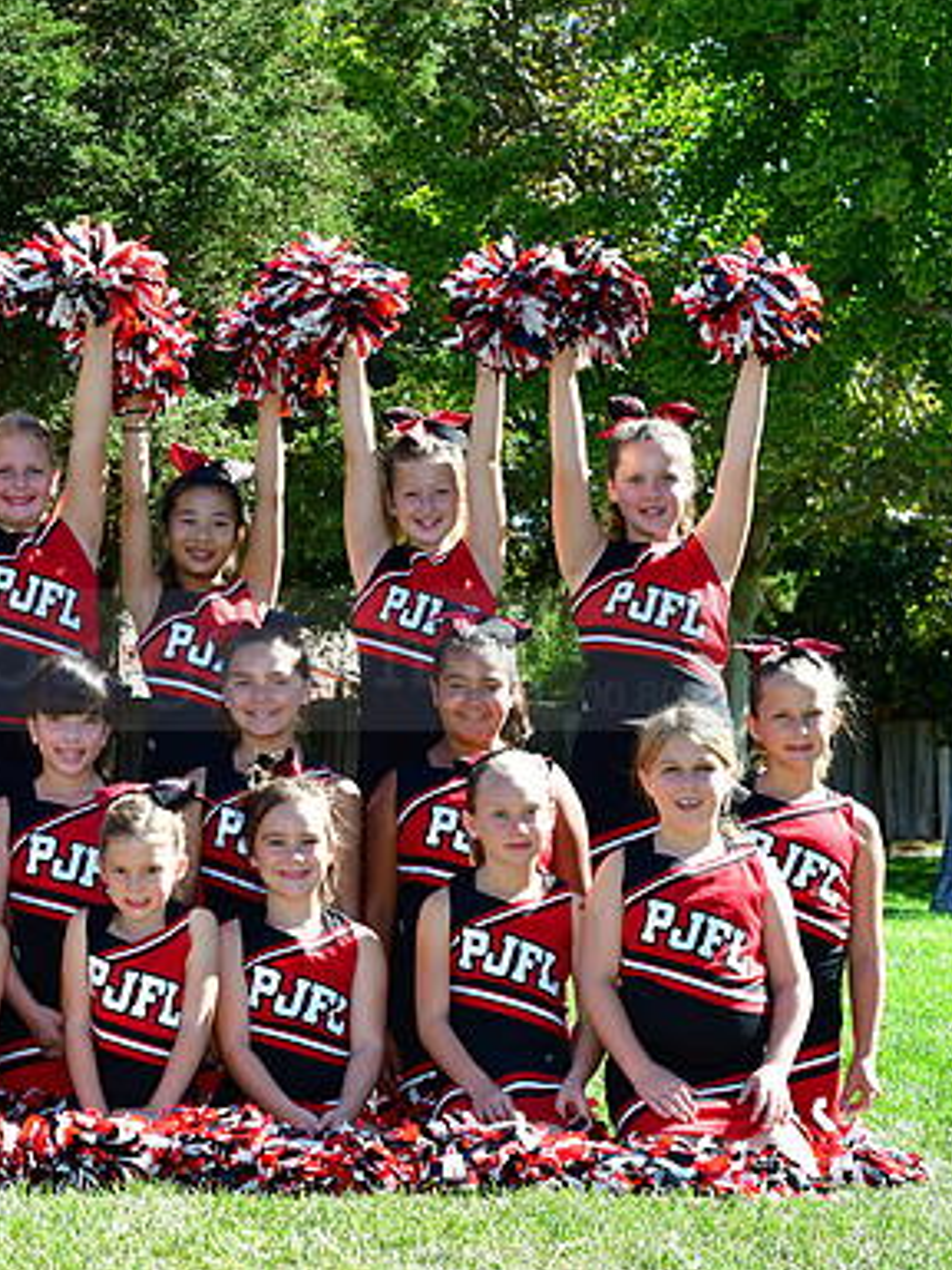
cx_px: 86
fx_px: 3997
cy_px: 633
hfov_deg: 13.5
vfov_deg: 18.0
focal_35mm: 109
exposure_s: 1/500
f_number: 6.3
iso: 400
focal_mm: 50
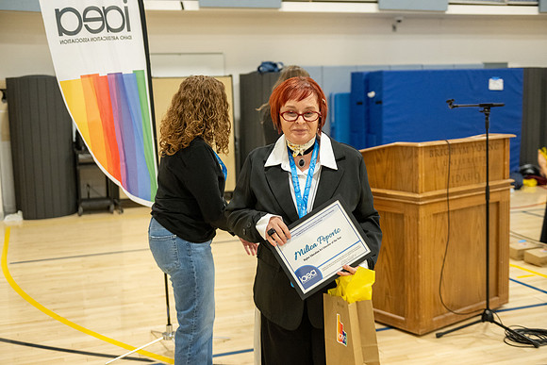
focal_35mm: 44
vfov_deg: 30.5
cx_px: 274
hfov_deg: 44.5
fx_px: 669
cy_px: 182
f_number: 2.8
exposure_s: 1/250
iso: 3200
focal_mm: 44
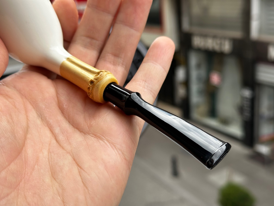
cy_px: 103
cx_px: 137
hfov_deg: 39.7
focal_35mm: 48
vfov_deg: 30.3
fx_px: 380
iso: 64
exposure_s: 1/659
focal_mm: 6.86
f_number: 1.78
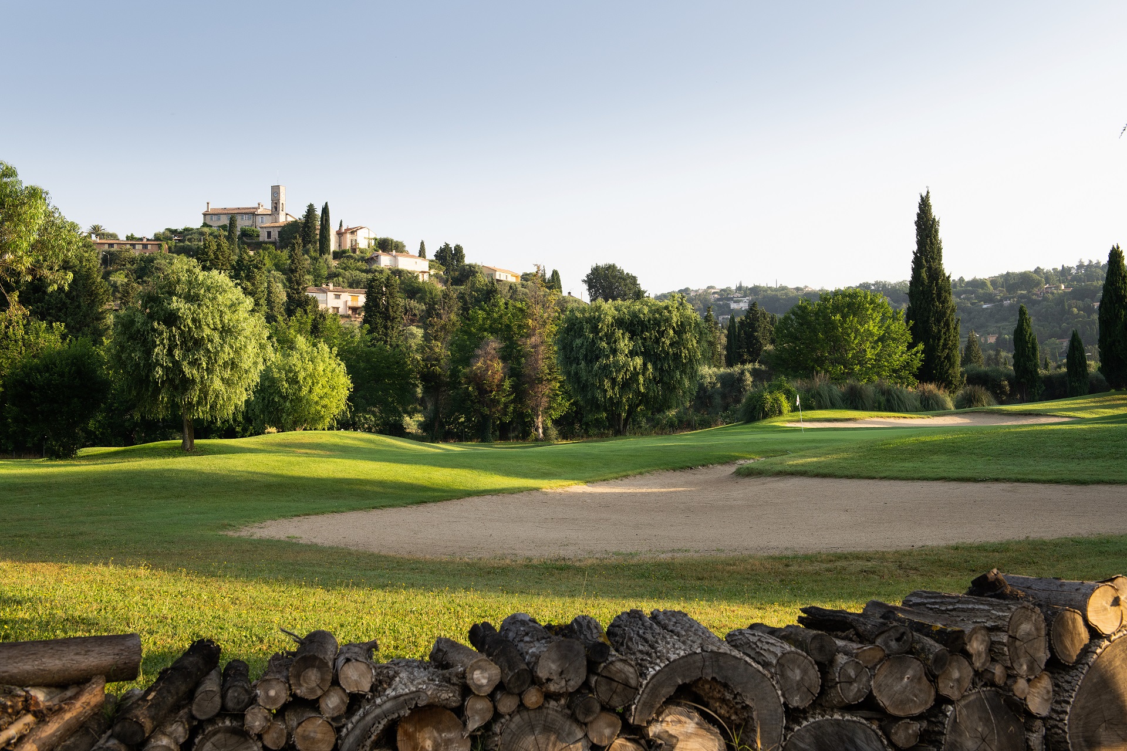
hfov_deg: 48.5
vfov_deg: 33.4
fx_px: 1252
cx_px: 564
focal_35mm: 40
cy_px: 376
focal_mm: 40
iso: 320
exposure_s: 1/250
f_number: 9
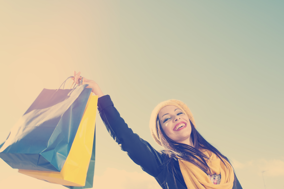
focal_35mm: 42
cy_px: 94
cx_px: 142
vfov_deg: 31.8
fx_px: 331
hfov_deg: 46.4
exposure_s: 1/250
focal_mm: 28
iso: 160
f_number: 8
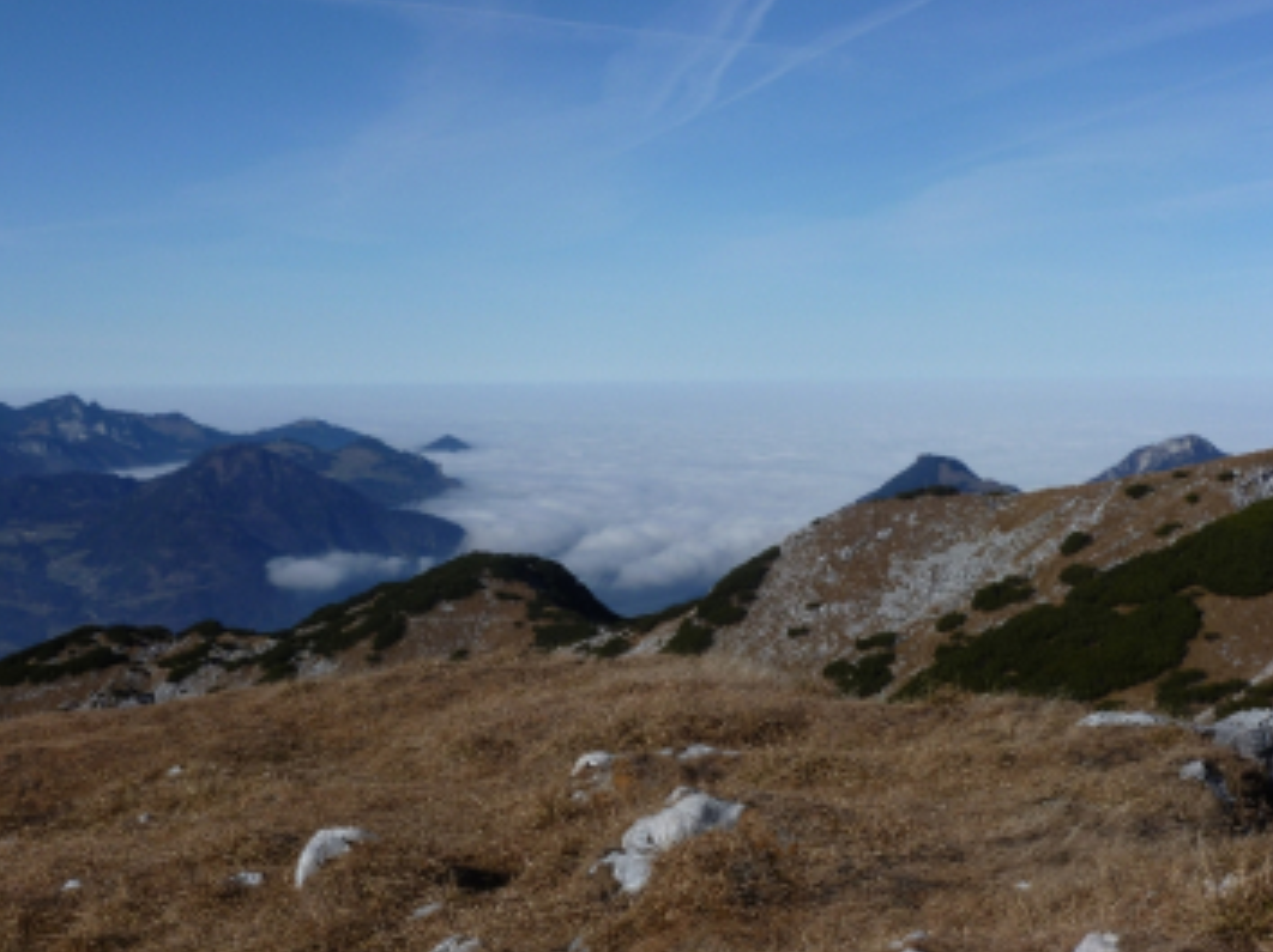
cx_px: 640
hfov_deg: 33.3
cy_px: 478
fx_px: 2131
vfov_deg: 25.2
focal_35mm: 58
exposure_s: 1/1000
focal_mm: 10.1
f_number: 5.6
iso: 100
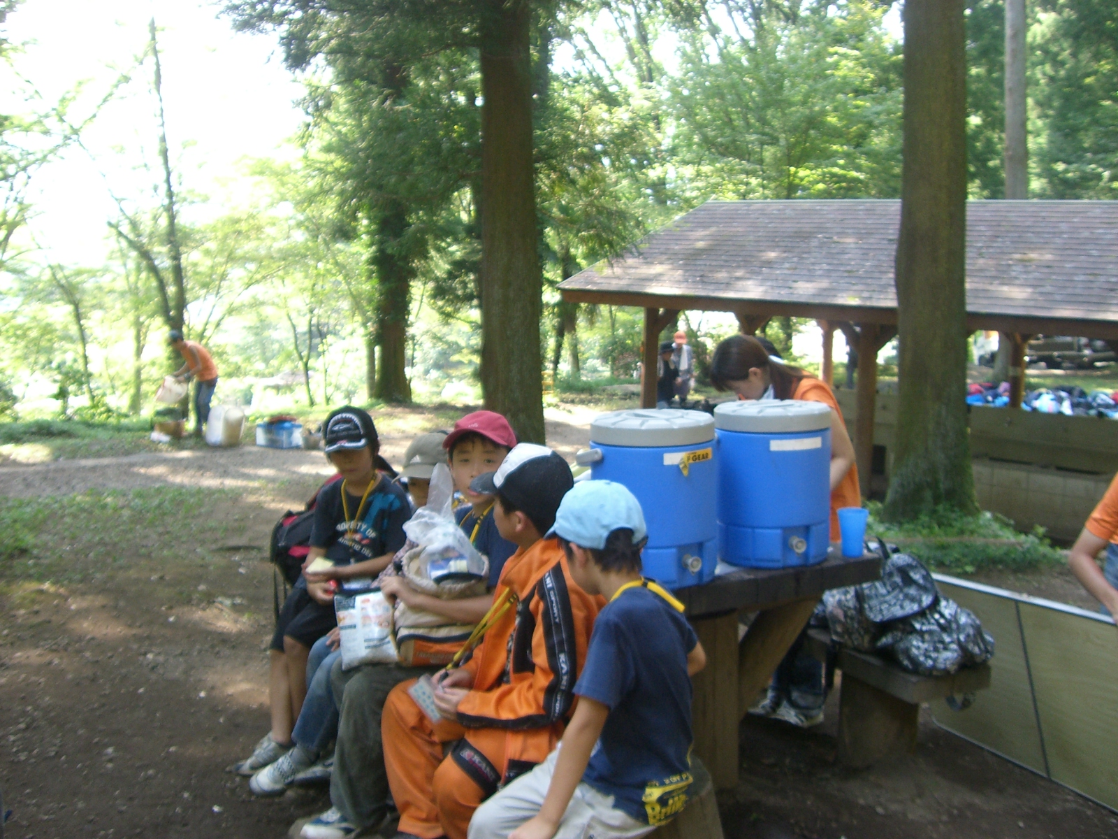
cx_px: 559
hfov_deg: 49.0
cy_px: 420
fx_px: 1227
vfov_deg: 37.7
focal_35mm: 38
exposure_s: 1/60
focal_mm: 6.2
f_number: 2.7
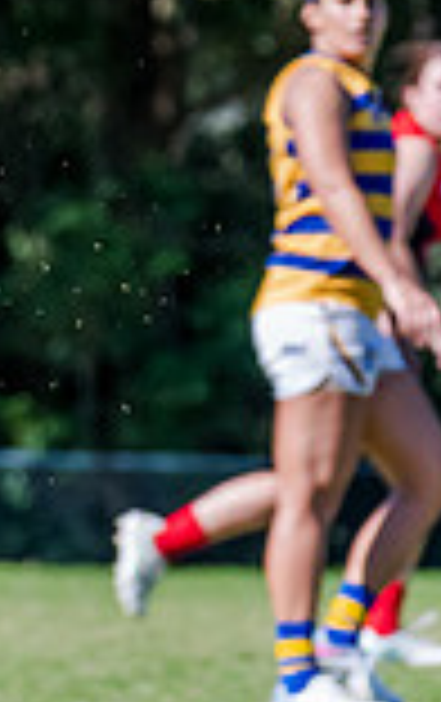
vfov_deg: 2.2
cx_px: -573
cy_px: 299
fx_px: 18048
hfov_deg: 1.4
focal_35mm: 942
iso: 800
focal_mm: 240
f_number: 7.1
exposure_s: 1/1600
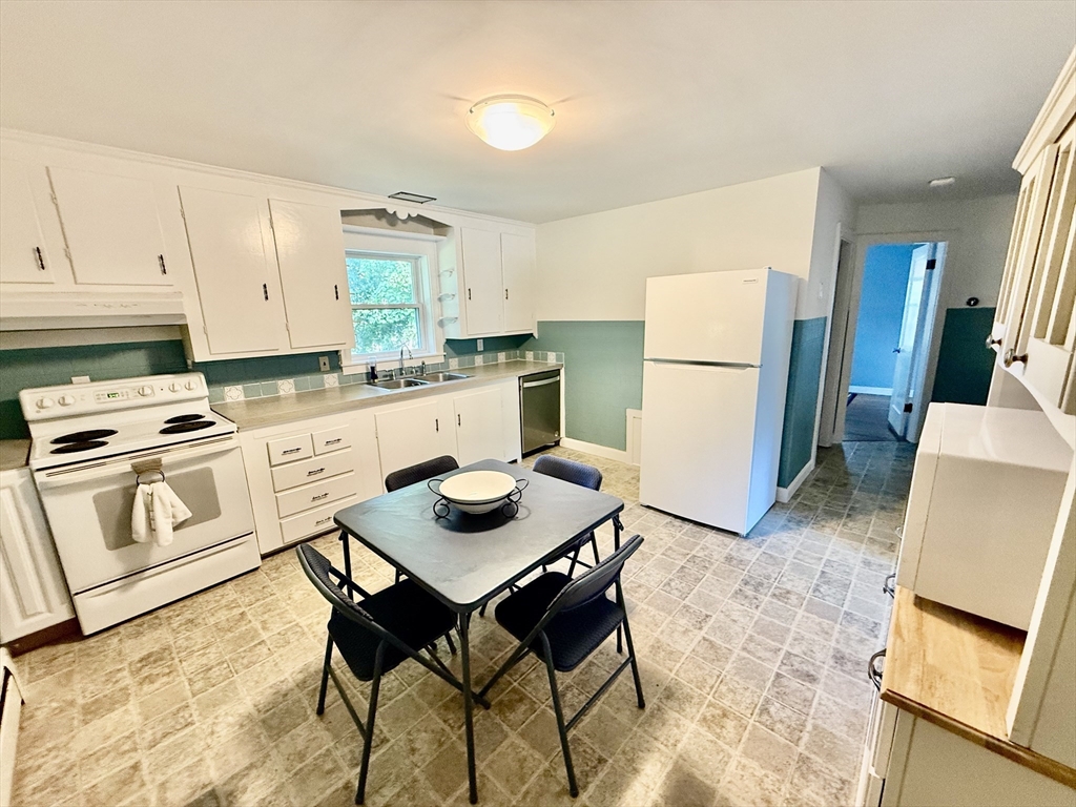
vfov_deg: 85.7
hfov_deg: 102.1
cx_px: 538
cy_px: 404
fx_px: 435
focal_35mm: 14
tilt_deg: -12.3
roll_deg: +1.6
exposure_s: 1/60
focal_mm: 2.22
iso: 320
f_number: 2.2
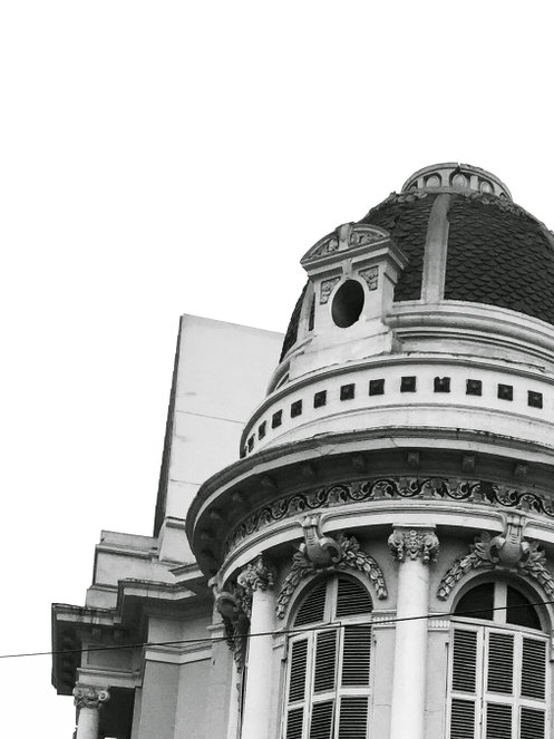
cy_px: 827
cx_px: 572
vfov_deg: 25.6
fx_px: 1494
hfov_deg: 20.3
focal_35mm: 70
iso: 32
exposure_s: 1/244
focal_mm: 4.15
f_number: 2.2
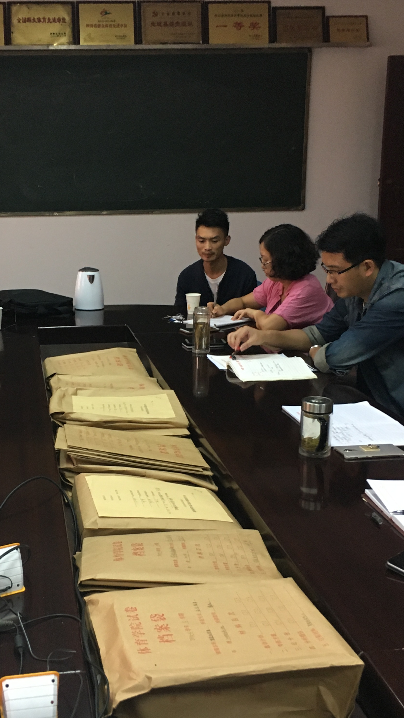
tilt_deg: -13.3
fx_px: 819
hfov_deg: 27.5
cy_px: 362
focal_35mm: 43
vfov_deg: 47.4
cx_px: 122
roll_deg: -0.6
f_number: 2.2
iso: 160
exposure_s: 1/33
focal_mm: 4.15
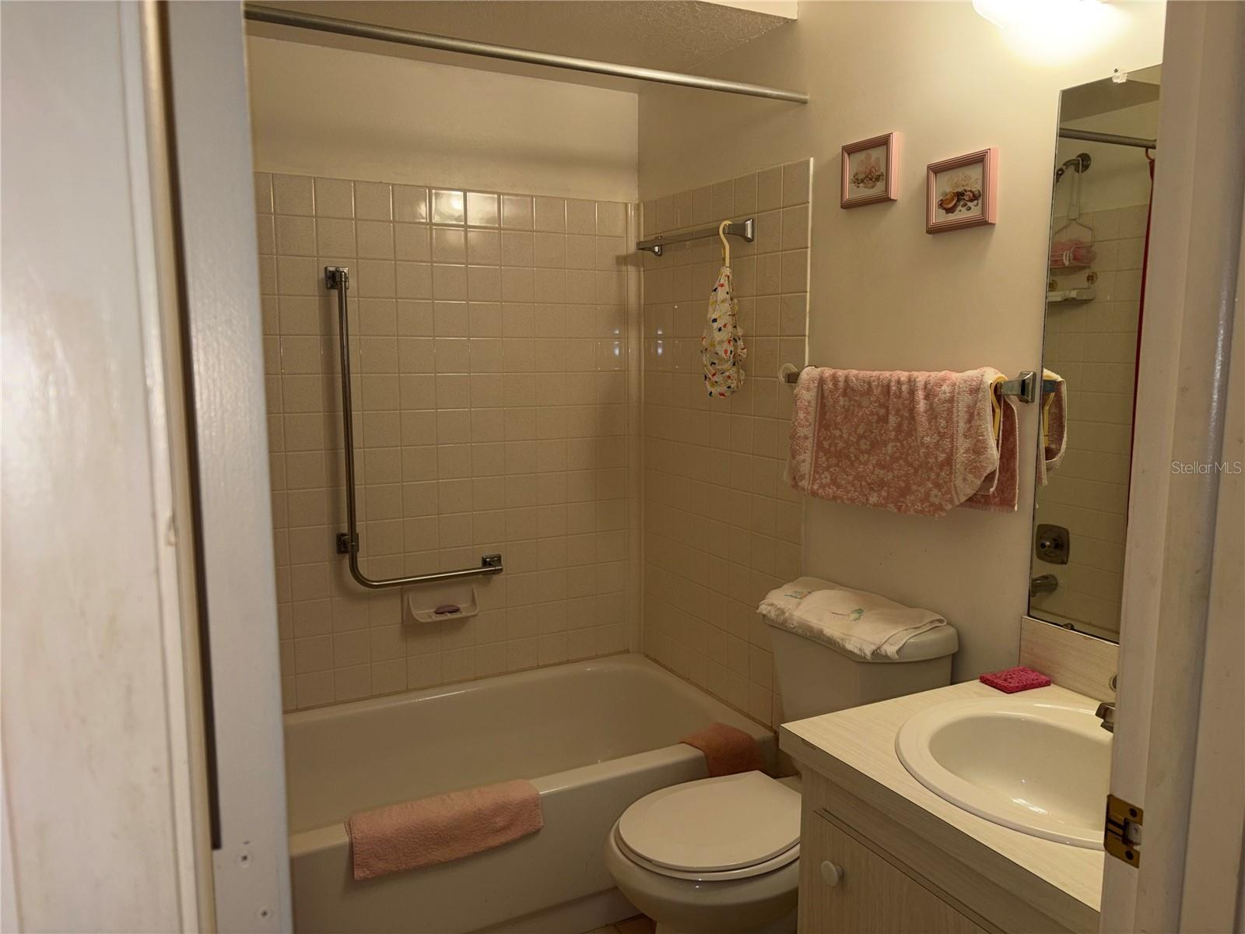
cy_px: 467
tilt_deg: -7.1
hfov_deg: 67.3
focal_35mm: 26
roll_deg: +1.2
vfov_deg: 53.1
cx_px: 622
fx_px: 935
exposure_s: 1/42
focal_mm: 5.96
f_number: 1.6
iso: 32
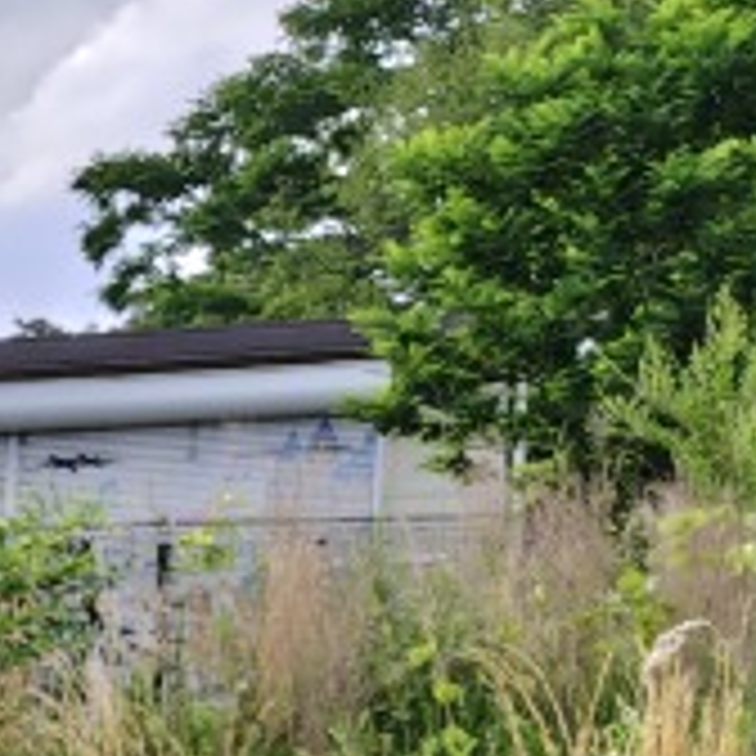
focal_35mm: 127
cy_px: 1271
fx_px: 3138
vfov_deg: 12.7
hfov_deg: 10.7
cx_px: -1323
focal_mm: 5.56
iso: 50
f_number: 1.88
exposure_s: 1/329
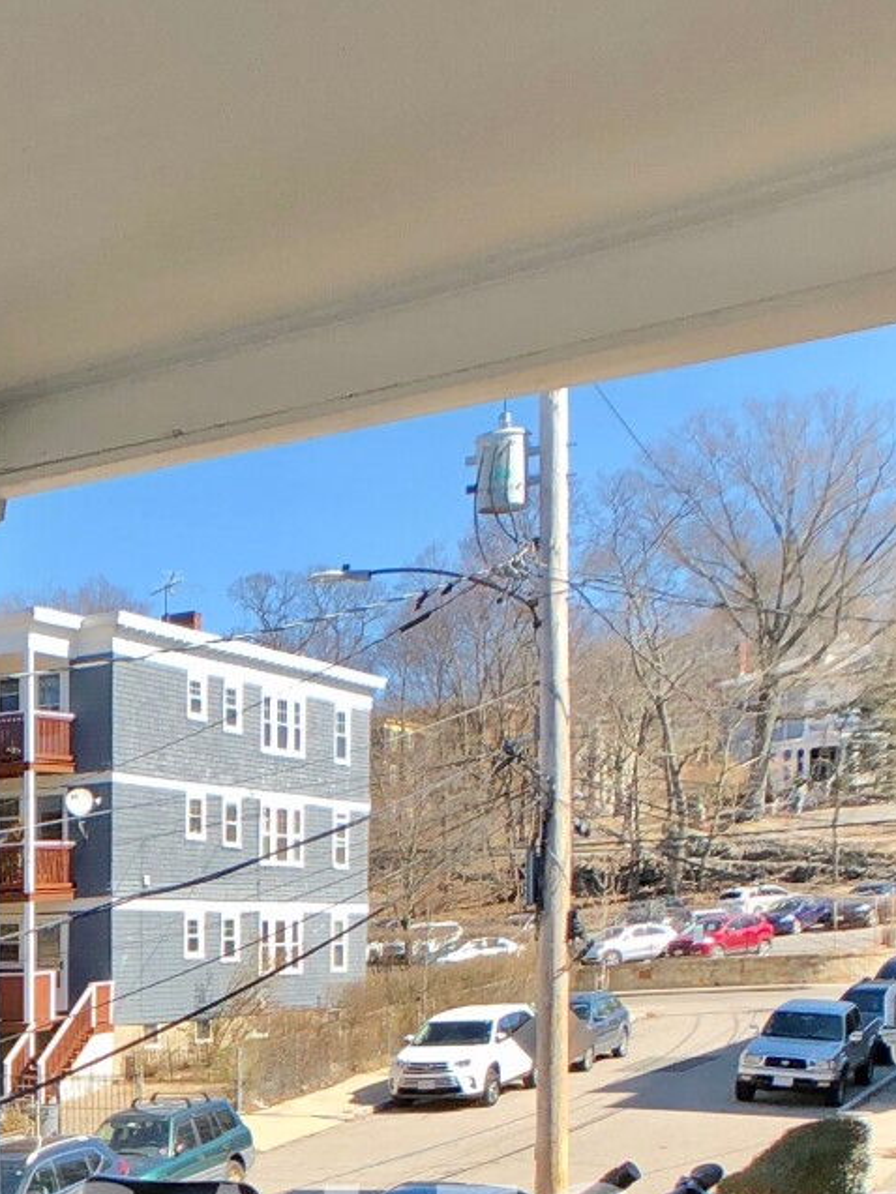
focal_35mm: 90
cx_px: -262
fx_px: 3105
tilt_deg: -6.3
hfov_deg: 15.6
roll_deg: +1.4
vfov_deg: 20.9
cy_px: 1243
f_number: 1.8
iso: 20
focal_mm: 3.99
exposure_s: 1/759
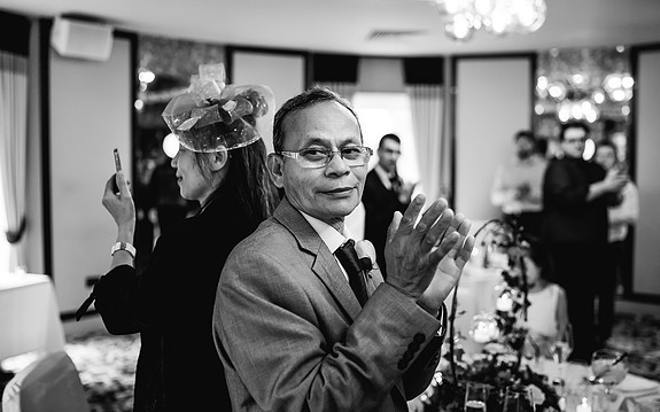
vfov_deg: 35.3
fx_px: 647
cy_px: 199
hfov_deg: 54.0
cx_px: 332
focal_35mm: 36
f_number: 2
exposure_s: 1/500
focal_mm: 35
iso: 2000
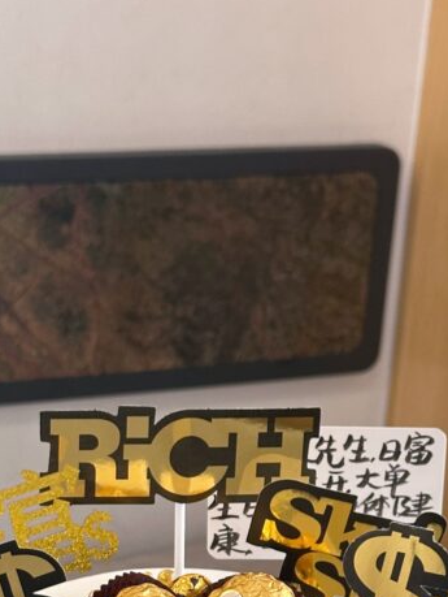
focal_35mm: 107
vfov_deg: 17.8
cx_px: 204
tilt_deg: -24.3
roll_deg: -5.0
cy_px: 636
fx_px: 1844
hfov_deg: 13.9
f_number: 1.78
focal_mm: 6.86
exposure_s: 1/50
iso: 125
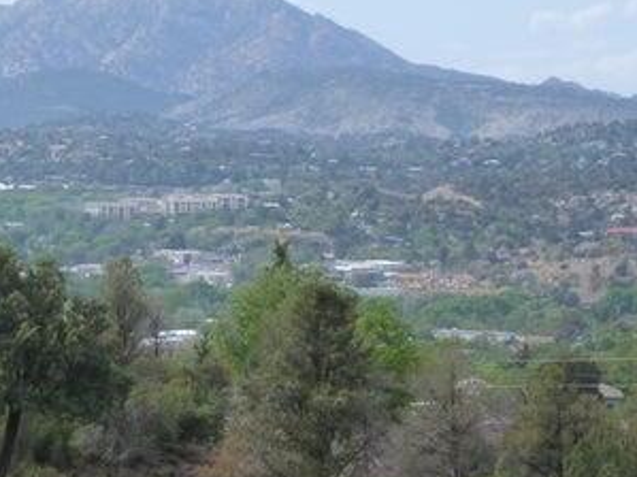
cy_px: 194
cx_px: 152
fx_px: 4304
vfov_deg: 6.3
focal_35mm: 234
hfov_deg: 8.5
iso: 160
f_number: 4.8
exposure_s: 1/500
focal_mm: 14.8
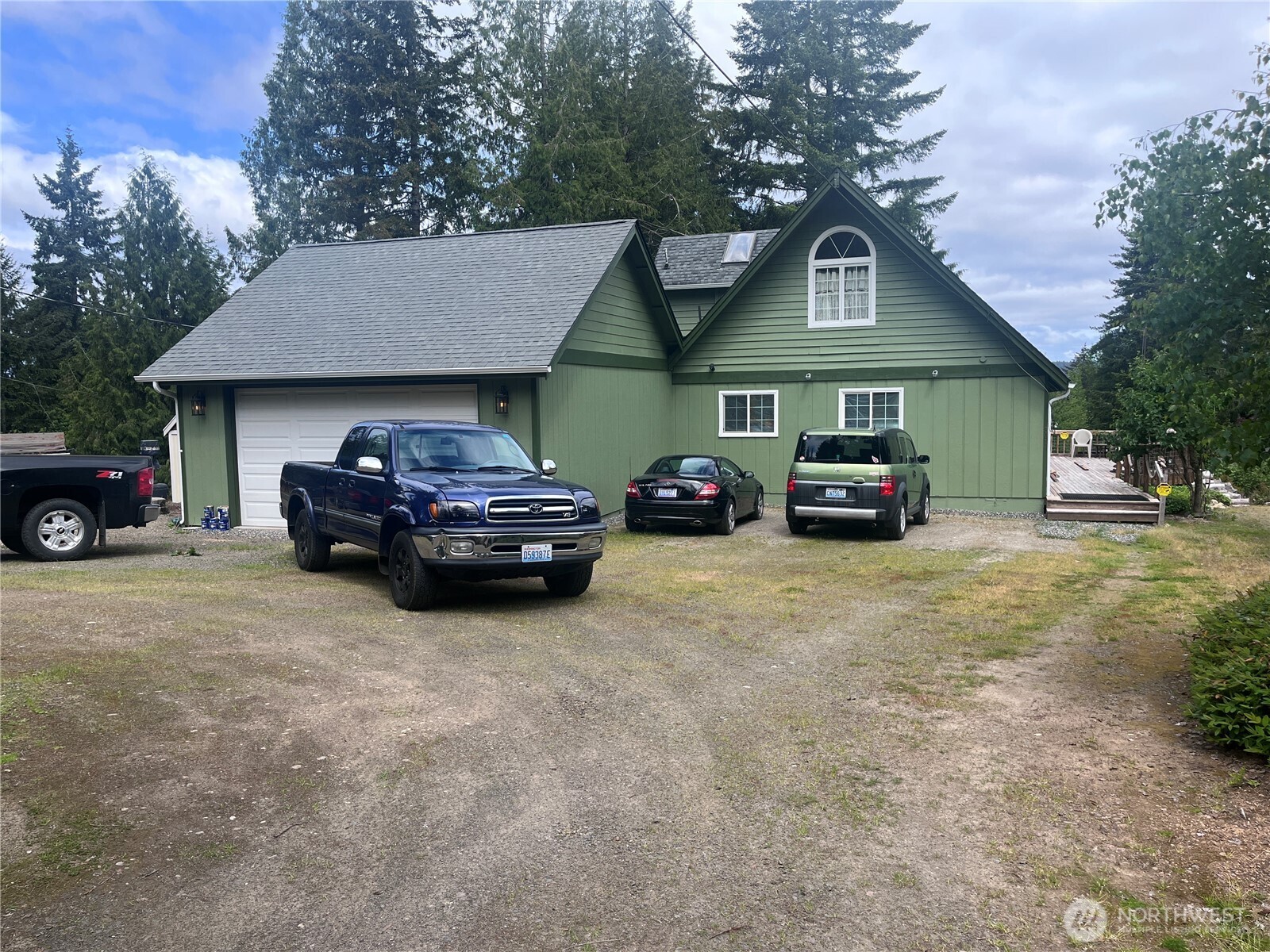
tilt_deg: -5.4
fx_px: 954
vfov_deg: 53.1
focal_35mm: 26
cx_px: 635
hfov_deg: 67.3
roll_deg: +1.4
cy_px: 476
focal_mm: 5.1
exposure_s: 1/1695
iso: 50
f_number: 1.6
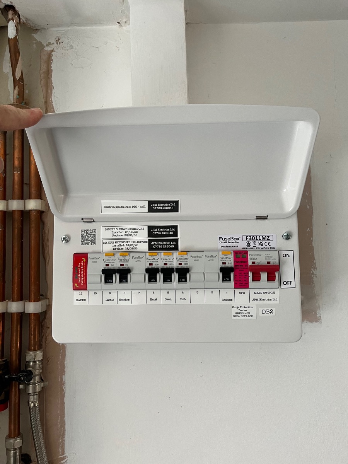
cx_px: 174
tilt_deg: +1.5
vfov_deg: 67.3
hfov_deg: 53.1
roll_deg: +1.2
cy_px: 232
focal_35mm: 26
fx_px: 349
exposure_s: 1/60
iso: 160
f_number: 1.6
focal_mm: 5.1
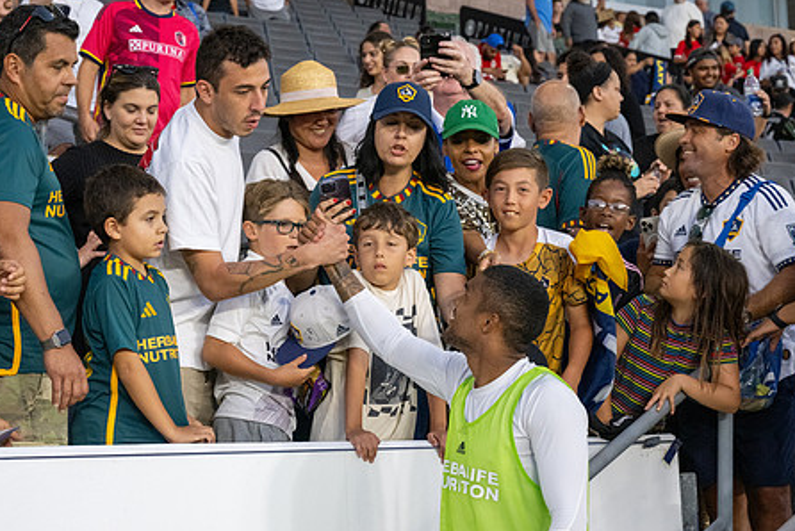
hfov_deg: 22.3
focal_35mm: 91
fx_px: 2011
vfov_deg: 15.0
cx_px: 335
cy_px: 265
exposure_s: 1/250
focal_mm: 70
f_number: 8
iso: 3600
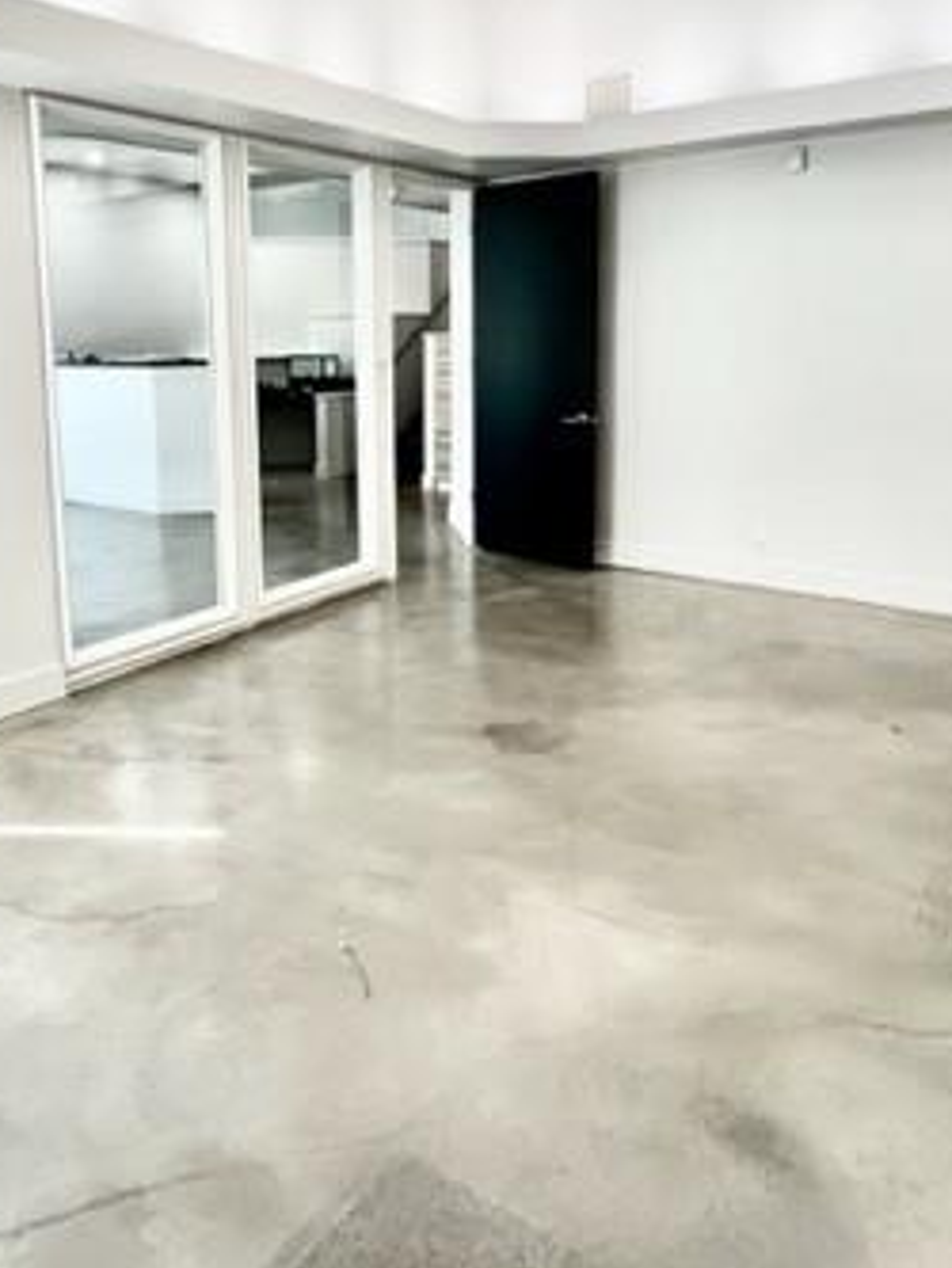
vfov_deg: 67.9
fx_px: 916
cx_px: 369
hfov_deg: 54.4
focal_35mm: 25
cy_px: 449
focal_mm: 1.57
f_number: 1.8
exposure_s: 1/120
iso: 160
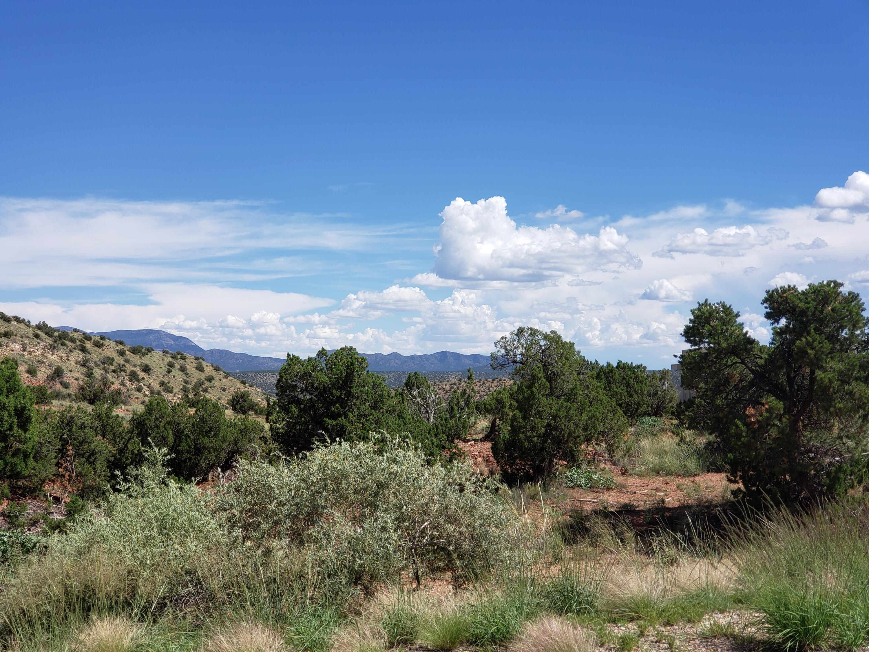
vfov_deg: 28.0
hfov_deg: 36.8
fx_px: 1305
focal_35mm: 52
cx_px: 434
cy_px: 326
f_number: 2.4
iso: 32
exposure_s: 1/919
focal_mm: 6
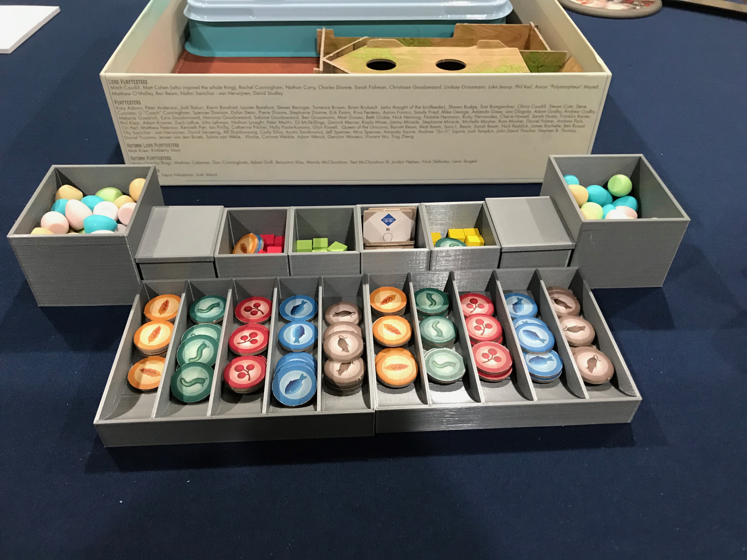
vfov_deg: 49.7
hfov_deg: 63.4
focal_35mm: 28
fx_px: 604
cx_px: 374
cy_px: 280
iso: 80
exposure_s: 1/15
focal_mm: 3.99
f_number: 1.8
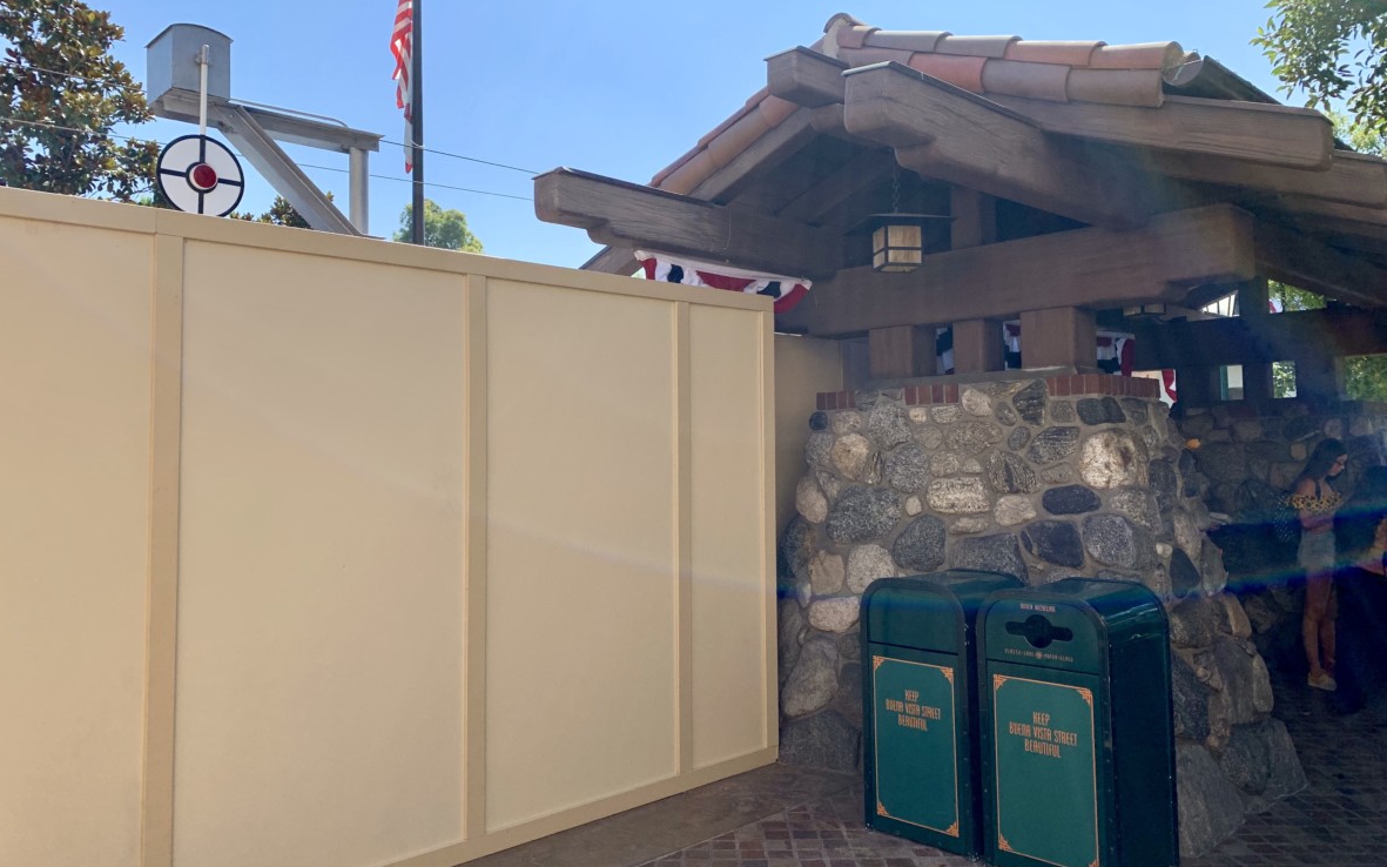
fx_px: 1058
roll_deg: -1.1
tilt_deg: +5.0
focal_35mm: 28
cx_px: 694
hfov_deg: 66.5
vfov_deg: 44.5
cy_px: 399
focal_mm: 4.25
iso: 25
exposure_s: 1/1220
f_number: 1.8
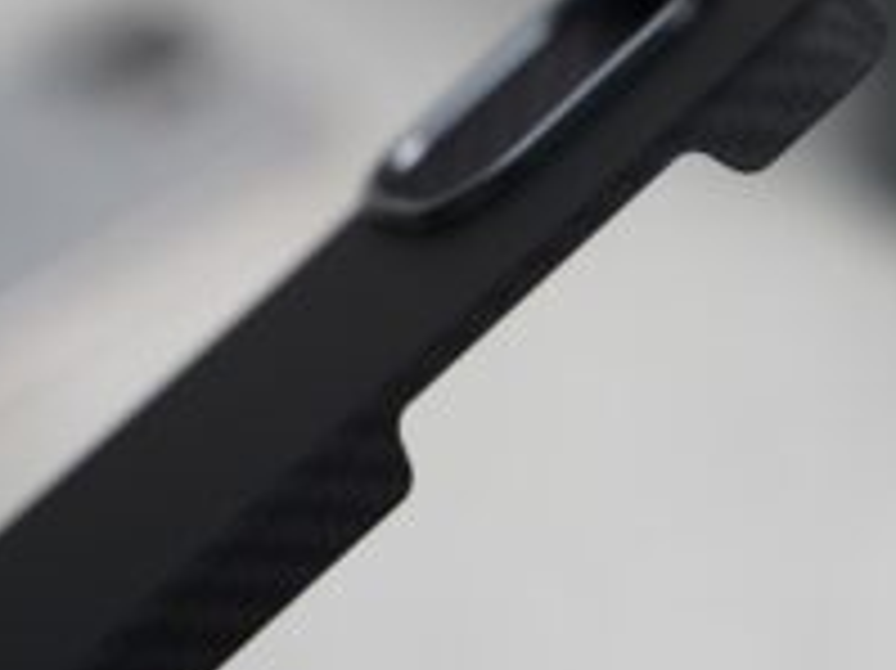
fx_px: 3596
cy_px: 407
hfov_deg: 14.2
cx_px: 275
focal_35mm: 139
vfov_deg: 10.7
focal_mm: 72
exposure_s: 1/80
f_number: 4
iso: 800
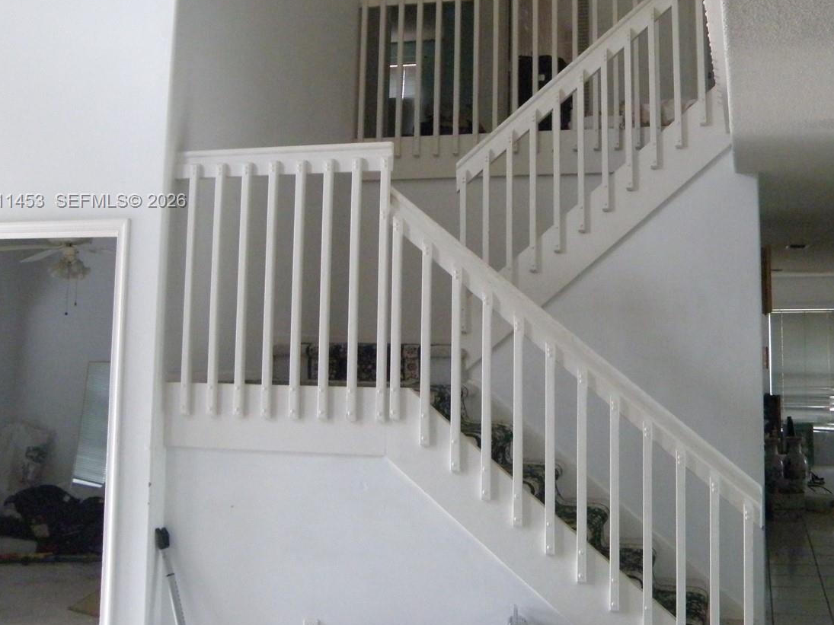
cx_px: 558
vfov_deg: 37.3
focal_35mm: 38
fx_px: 915
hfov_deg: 48.1
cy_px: 202
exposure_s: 1/125
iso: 800
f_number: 2.8
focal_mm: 4.6
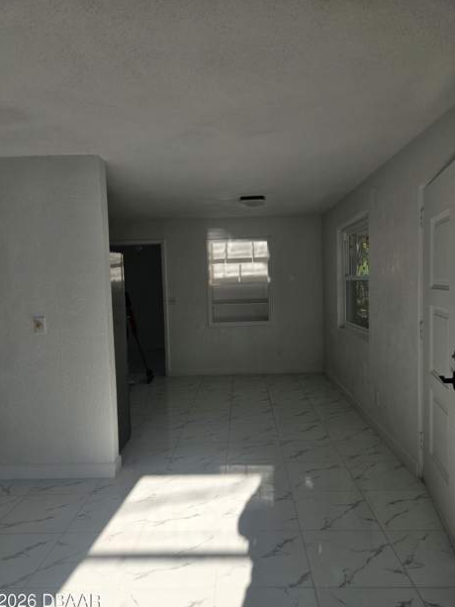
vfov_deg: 71.6
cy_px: 313
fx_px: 420
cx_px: 220
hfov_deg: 56.8
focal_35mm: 24
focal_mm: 5.4
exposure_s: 1/435
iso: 25
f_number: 1.8
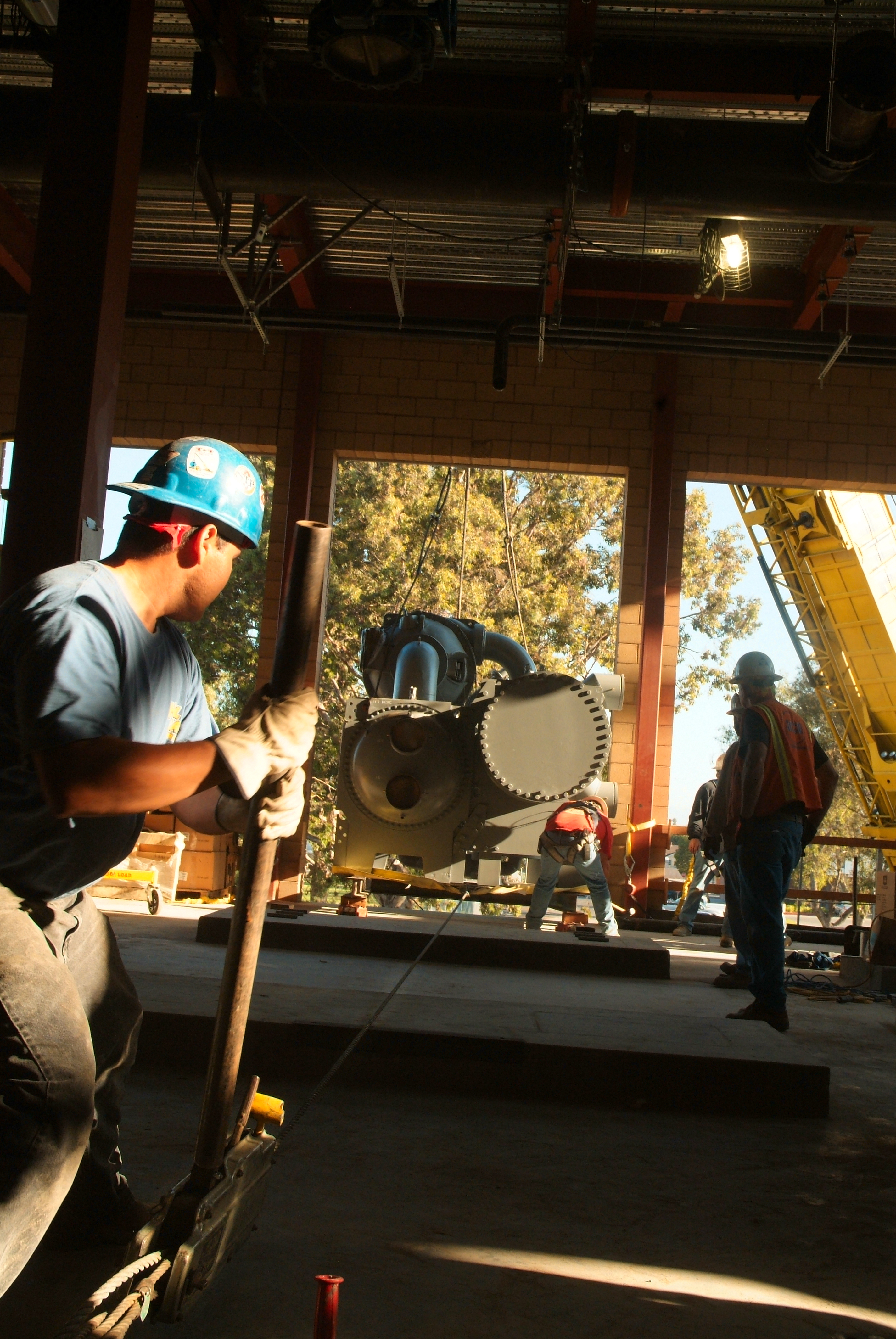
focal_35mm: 36
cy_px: 670
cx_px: 448
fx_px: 1340
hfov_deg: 37.0
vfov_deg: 53.1
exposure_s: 1/250
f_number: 8
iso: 800
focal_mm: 24
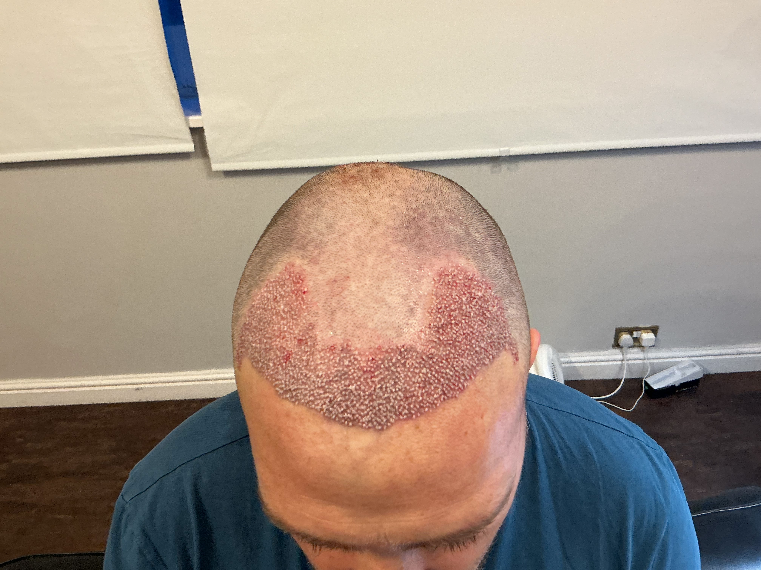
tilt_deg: -31.8
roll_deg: +2.4
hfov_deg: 61.7
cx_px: 380
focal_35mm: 29
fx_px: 638
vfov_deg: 48.2
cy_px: 285
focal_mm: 3
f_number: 1.8
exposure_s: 1/50
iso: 160
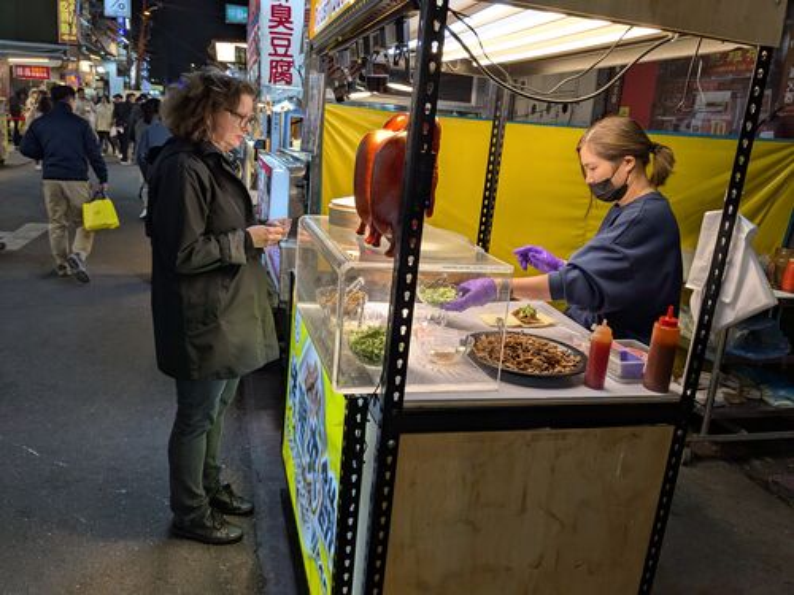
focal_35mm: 27
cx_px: 397
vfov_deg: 51.4
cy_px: 298
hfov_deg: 65.3
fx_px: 619
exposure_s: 1/246
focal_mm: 4.38
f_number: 1.73
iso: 89
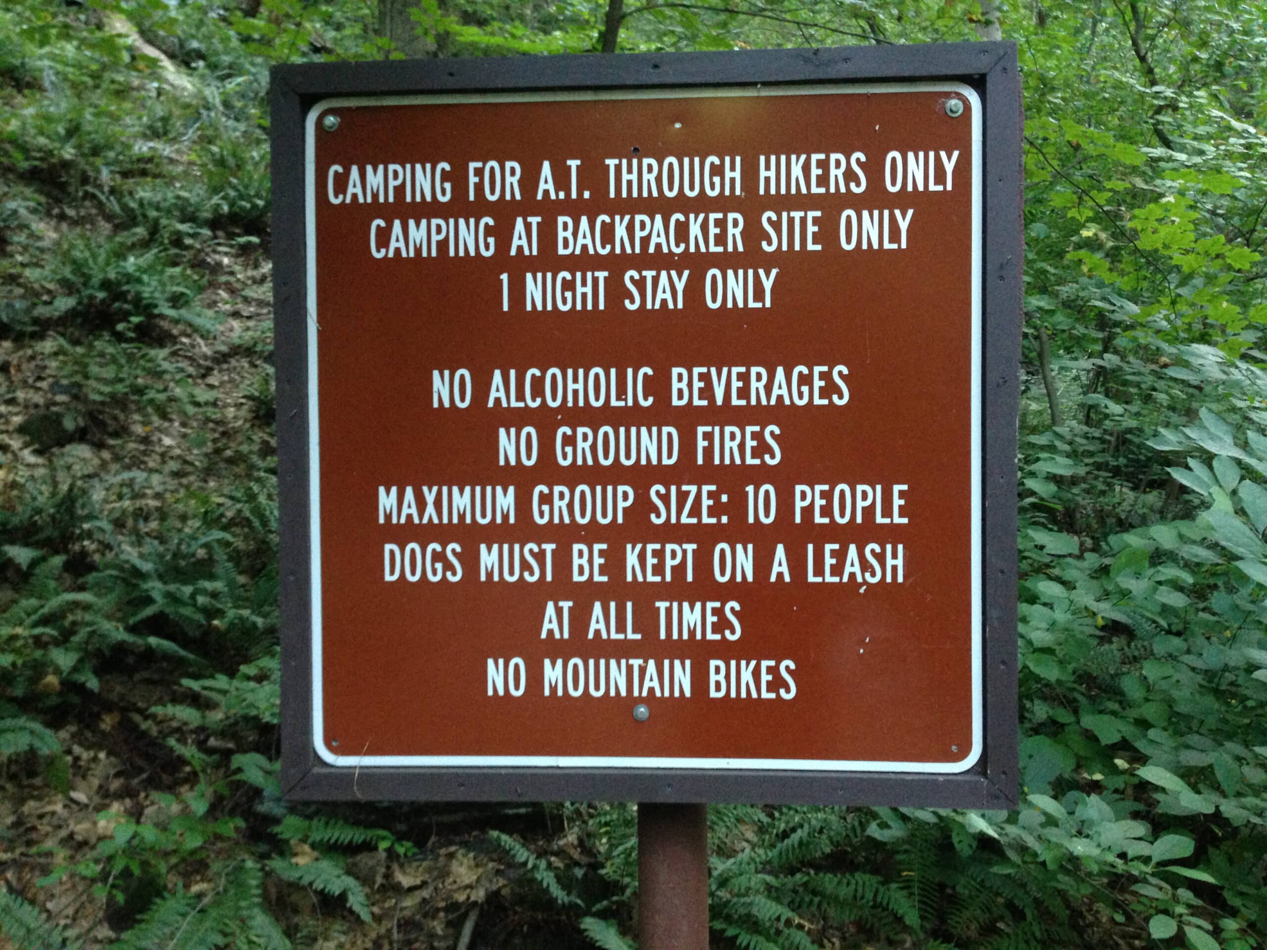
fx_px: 1208
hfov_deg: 55.4
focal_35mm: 33
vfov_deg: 42.9
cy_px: 475
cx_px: 634
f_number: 2.4
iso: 400
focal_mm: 4.13
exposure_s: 1/17
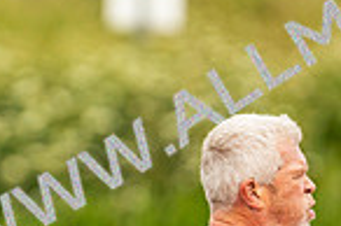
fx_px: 22537
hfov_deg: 0.9
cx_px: 234
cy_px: 267
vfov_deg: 0.6
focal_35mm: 2382
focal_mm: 600
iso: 500
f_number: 6.3
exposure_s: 1/2000
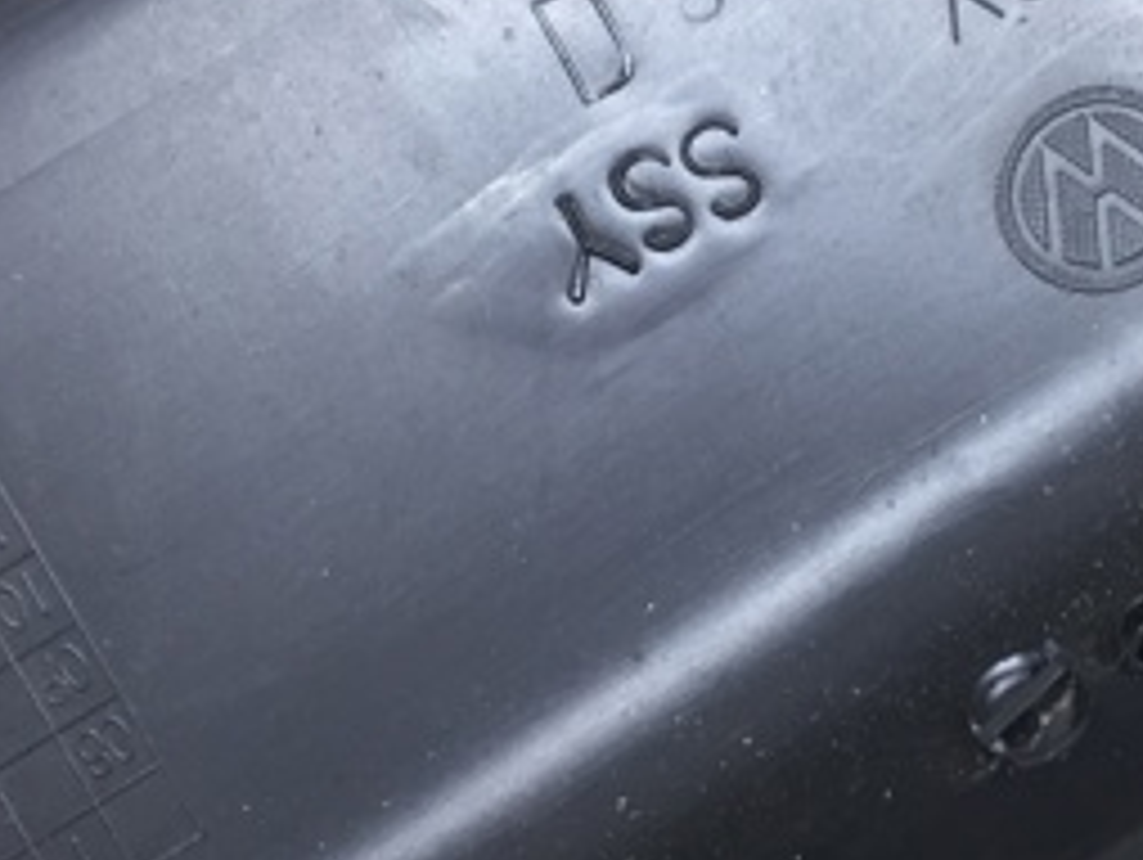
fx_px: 2413
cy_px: 149
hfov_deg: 26.2
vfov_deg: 19.9
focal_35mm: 73
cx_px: 886
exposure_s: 1/33
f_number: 2.2
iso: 80
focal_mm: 4.15
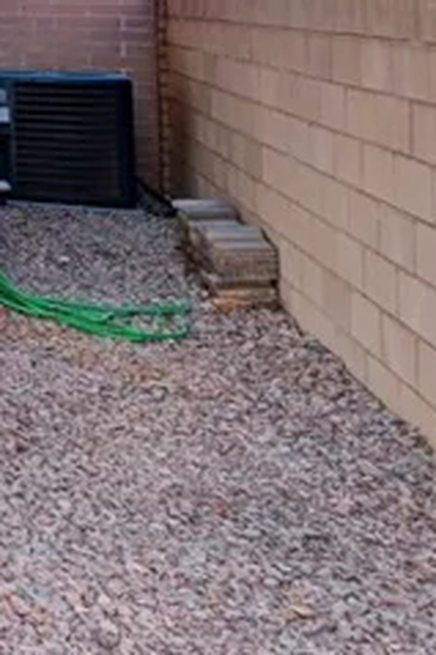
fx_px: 1091
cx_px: -883
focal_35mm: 60
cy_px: -55
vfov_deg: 30.2
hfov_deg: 11.4
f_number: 8
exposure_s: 1/160
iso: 400
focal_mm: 14
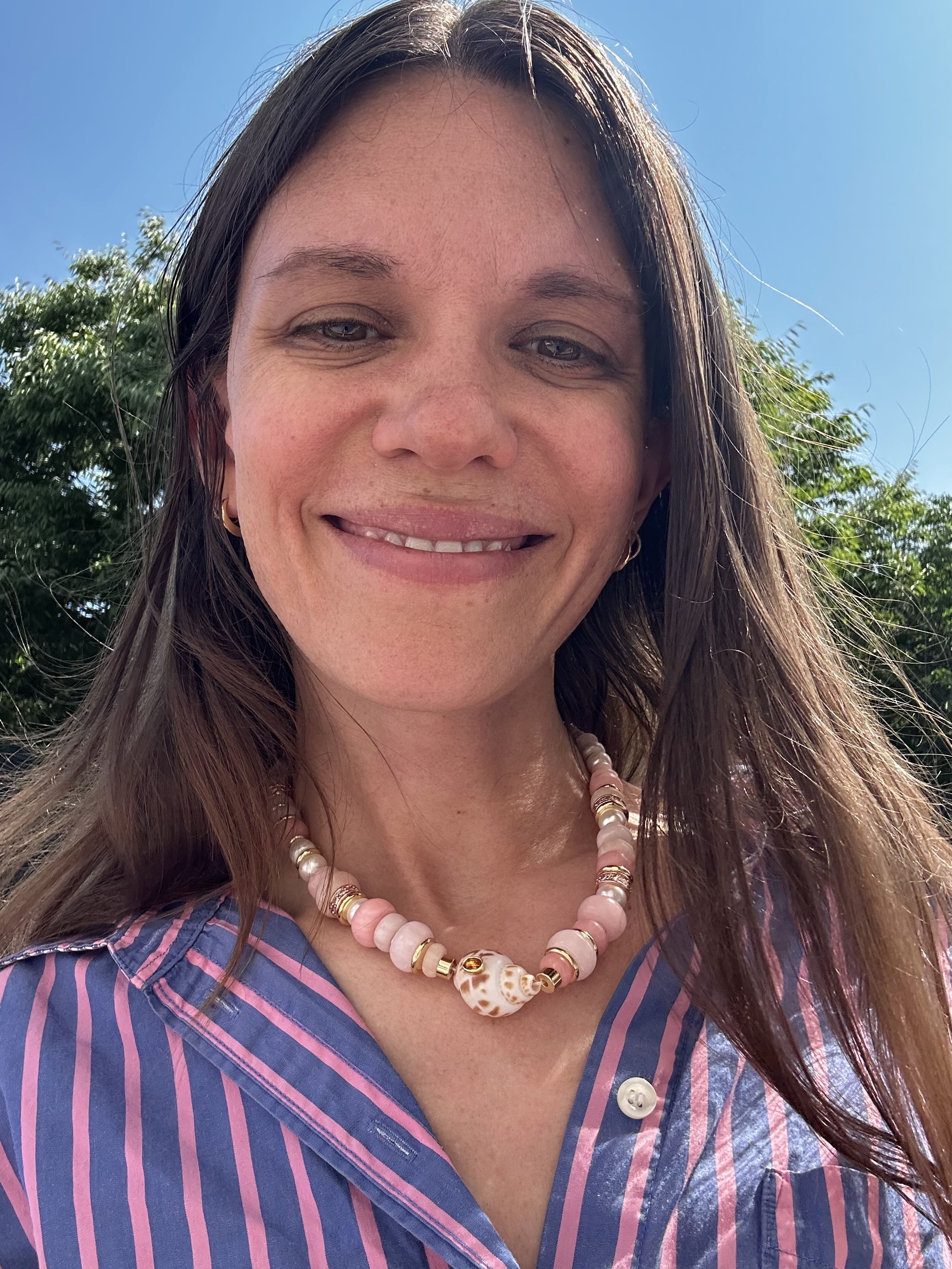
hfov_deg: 46.8
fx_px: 1100
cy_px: 634
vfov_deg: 60.0
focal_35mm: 30
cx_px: 476
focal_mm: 2.69
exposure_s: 1/392
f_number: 1.9
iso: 25
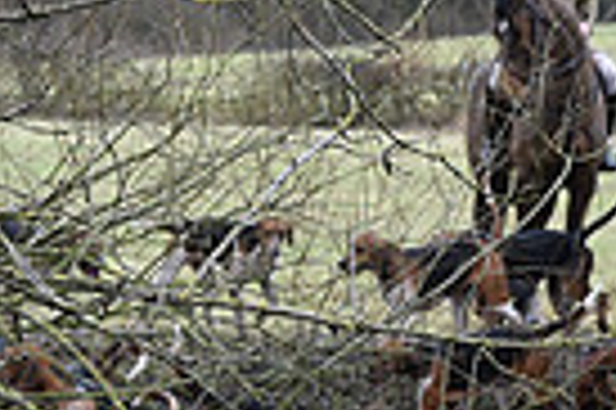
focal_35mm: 318
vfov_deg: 4.3
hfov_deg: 6.3
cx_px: 1254
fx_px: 5435
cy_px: 532
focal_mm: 75
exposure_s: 1/1250
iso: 2000
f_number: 5.6
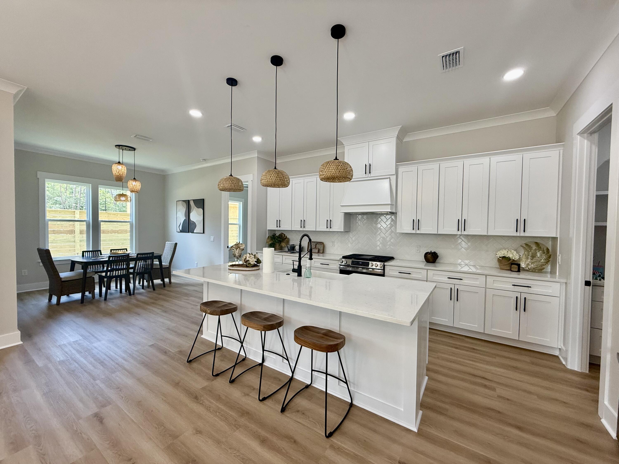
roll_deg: -0.9
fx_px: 250
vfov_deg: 85.7
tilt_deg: -0.6
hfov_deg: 102.1
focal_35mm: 14
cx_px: 310
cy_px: 232
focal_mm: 2.22
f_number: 2.2
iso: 125
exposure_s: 1/120
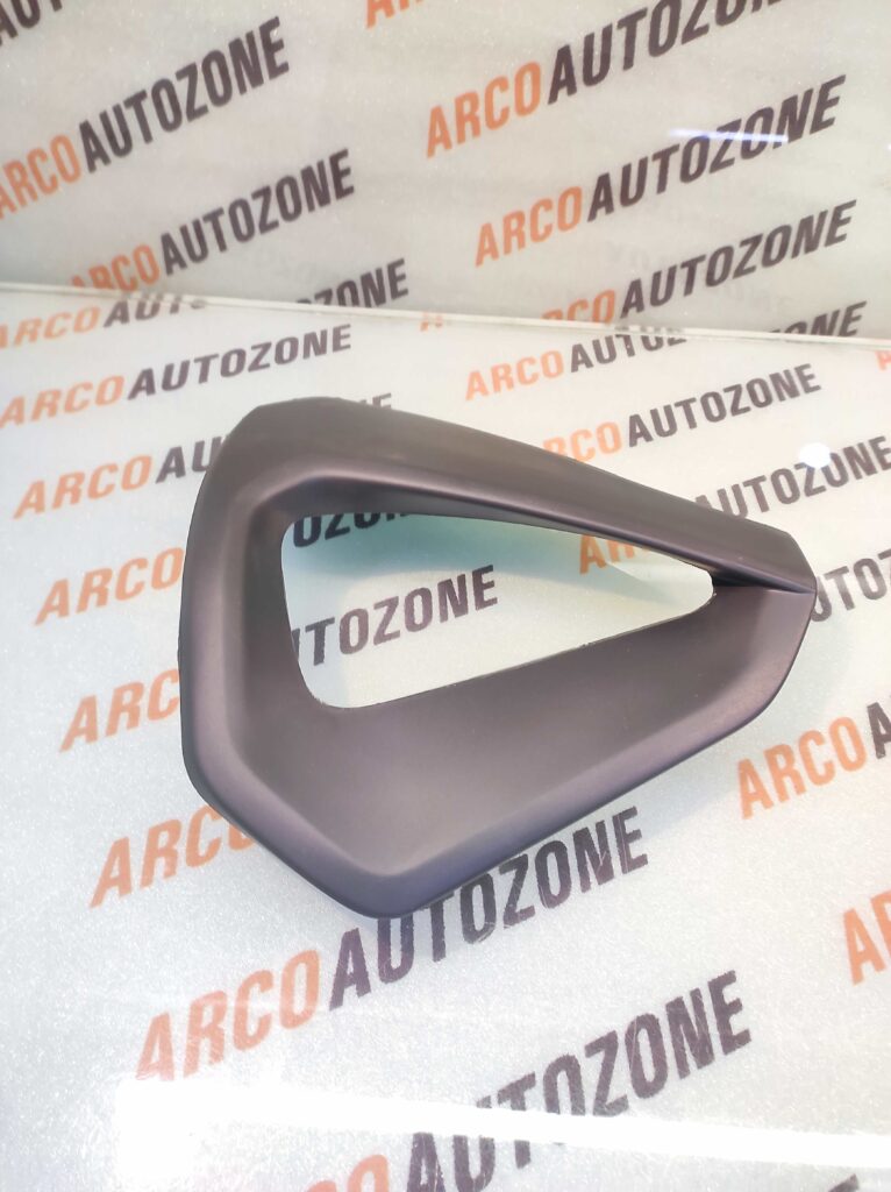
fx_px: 584
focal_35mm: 17
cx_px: 446
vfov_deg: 91.1
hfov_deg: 74.6
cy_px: 596
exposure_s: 1/33
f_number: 1.79
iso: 299
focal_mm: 4.74
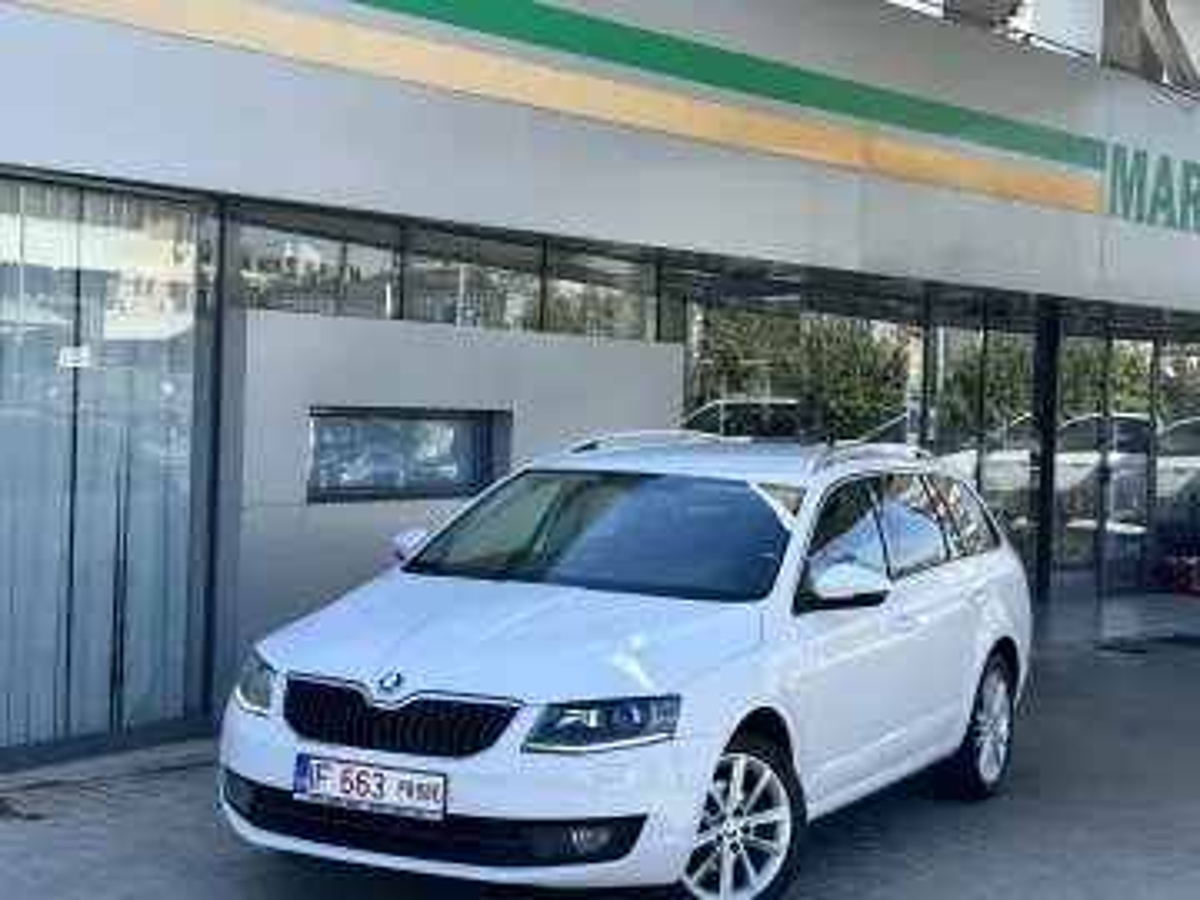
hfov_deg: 39.7
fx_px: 1664
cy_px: 450
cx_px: 600
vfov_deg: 30.3
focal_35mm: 48
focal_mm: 6.76
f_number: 1.78
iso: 64
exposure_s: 1/1133
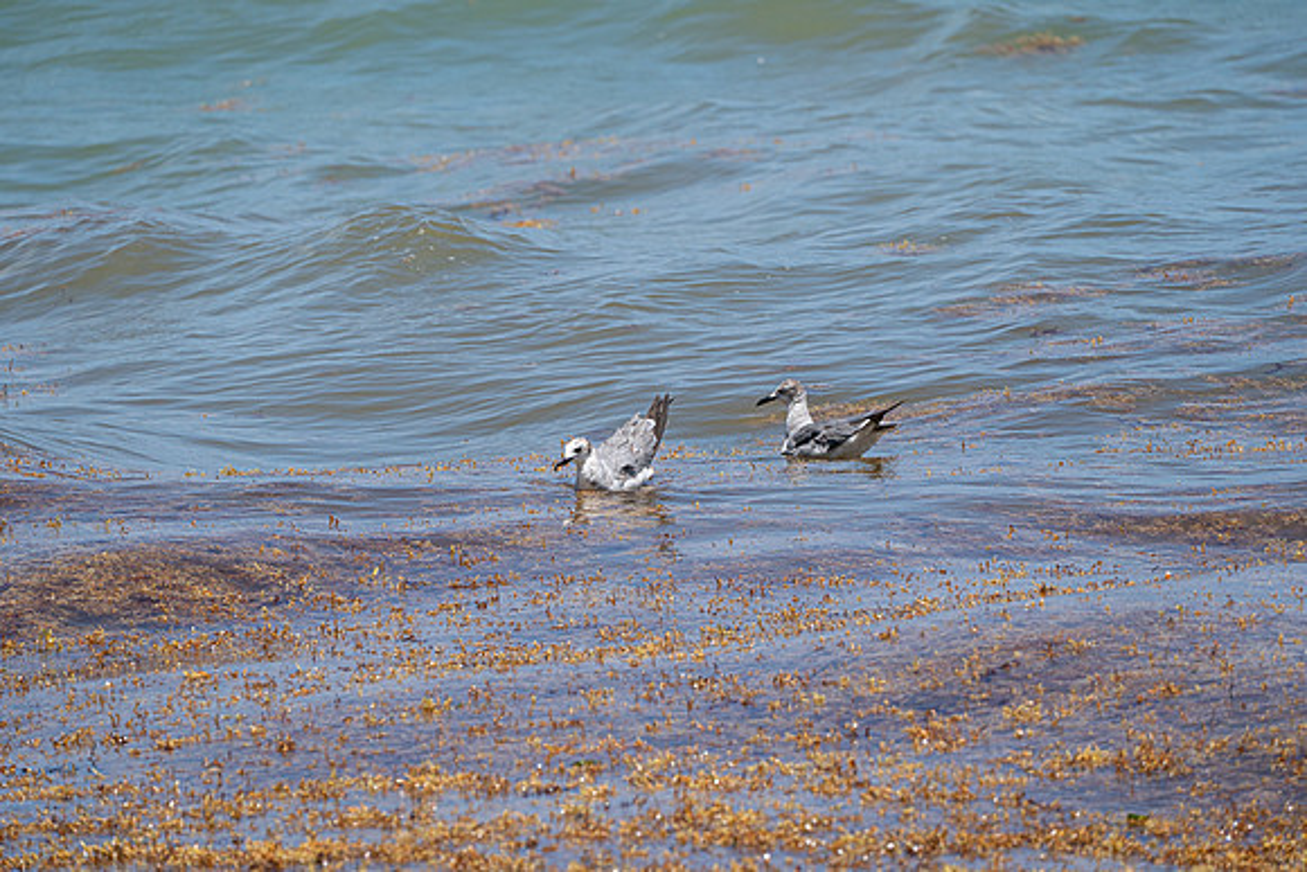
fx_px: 14525
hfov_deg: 5.2
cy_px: 436
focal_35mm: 400
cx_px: 654
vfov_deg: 3.4
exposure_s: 1/1250
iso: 640
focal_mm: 400
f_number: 10
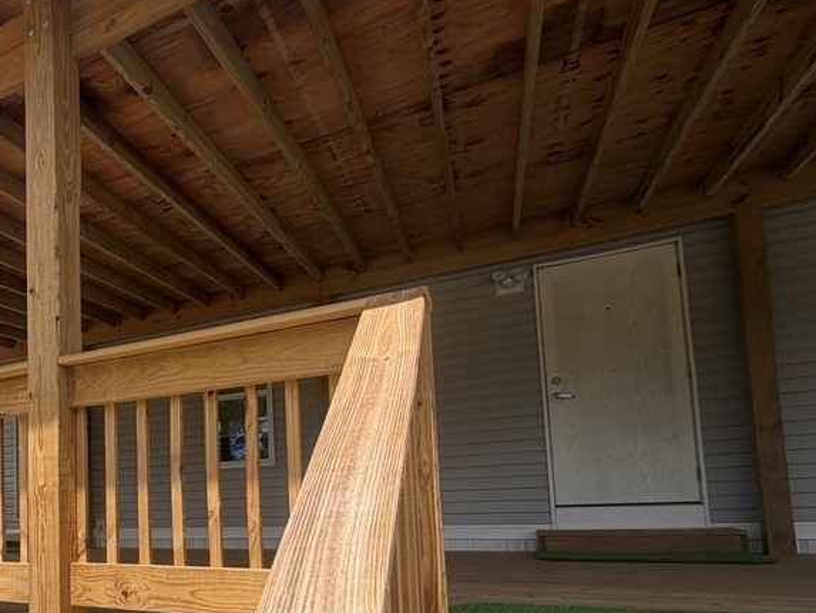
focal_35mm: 25
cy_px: 469
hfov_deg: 63.7
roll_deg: +0.9
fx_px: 589
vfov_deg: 52.2
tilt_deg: +3.5
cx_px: 171
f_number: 2.2
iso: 32
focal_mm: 2.22
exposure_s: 1/770
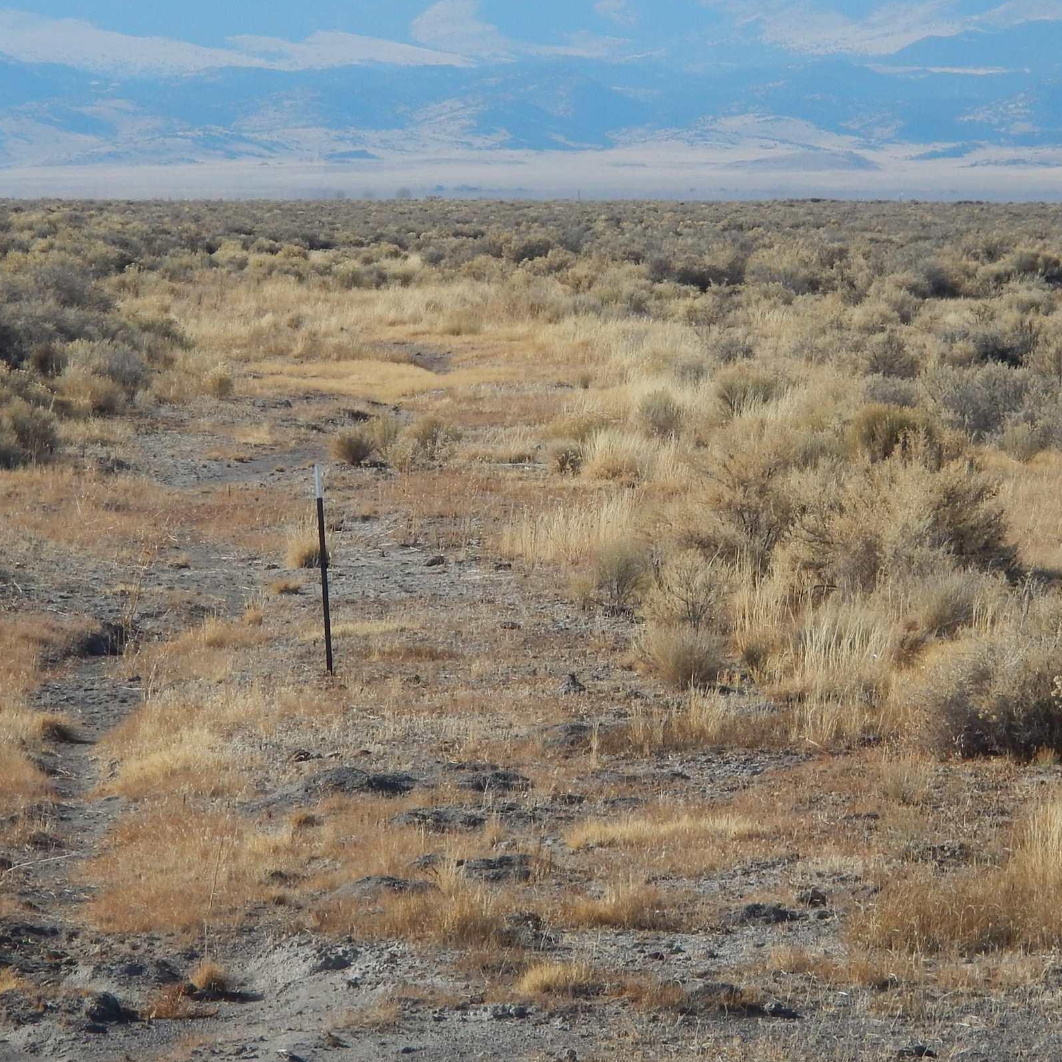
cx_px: 416
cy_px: 530
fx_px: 8330
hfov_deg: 7.3
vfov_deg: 7.3
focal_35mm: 240
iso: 125
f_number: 4.8
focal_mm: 25
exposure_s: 1/800
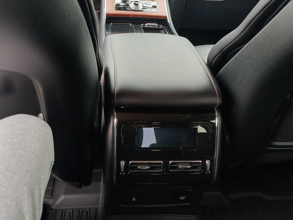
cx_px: 133
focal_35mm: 36
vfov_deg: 39.3
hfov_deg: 51.3
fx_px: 305
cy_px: 80
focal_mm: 3.98
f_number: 1.8
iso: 160
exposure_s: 1/60
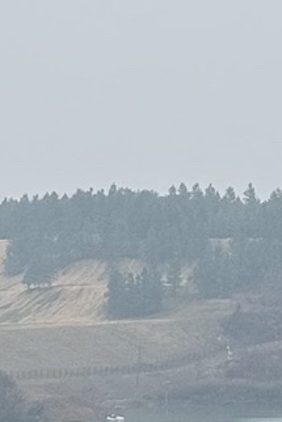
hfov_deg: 4.4
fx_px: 3638
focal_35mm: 310
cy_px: 524
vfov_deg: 6.6
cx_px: -148
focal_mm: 6.76
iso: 64
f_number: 1.78
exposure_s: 1/563
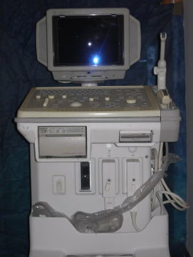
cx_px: 96
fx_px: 535
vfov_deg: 27.0
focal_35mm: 72
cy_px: 128
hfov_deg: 20.4
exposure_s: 1/60.1
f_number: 3.7
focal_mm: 14.9
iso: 64
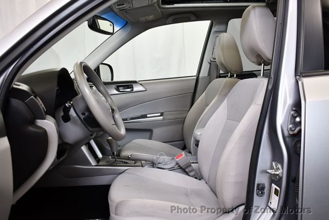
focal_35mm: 36
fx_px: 329
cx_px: 164
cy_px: 110
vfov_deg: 36.9
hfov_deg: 53.1
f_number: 3.5
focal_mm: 18
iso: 800
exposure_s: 1/125
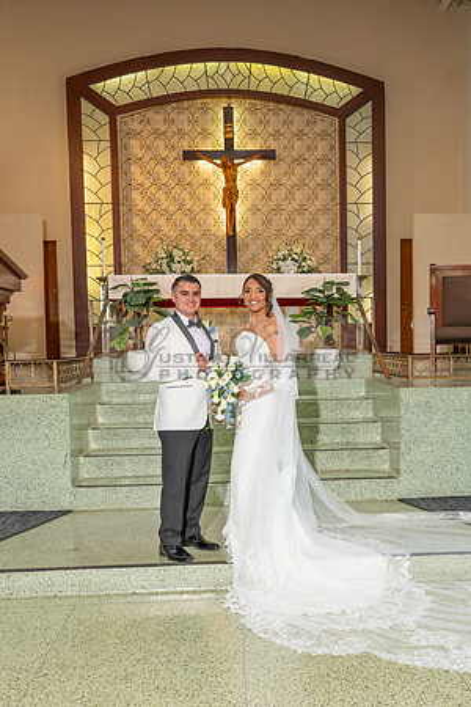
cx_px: 299
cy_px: 385
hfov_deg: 33.4
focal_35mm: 40
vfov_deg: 48.7
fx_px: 779
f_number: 5
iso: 800
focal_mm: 24
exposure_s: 1/160
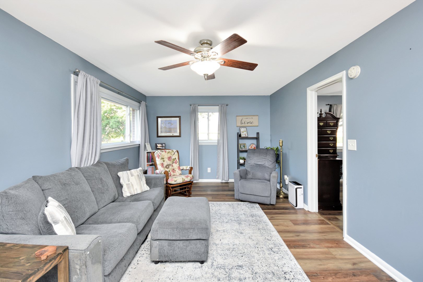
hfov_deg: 100.4
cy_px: 141
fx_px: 176
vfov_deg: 77.3
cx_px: 212
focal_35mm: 15
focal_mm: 10
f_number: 4
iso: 360
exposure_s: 1/60
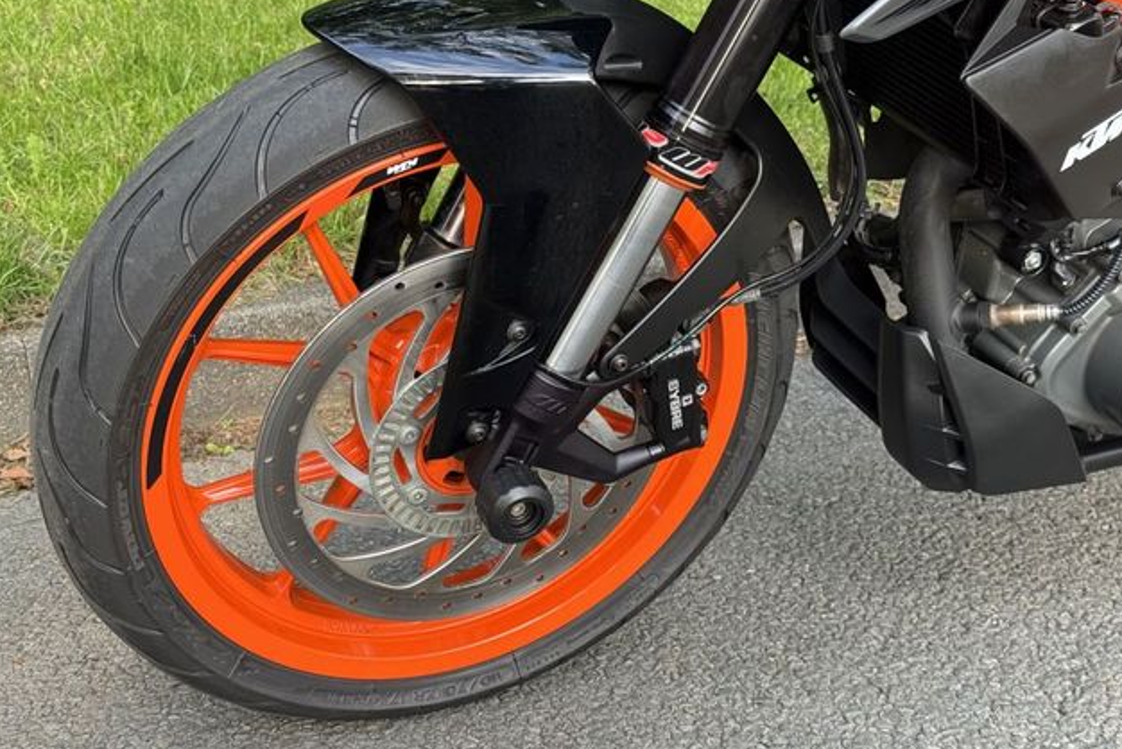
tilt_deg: -20.3
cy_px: 360
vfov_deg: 26.5
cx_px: 557
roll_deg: -0.9
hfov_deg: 38.9
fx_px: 1590
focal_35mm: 51
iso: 64
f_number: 1.78
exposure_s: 1/172
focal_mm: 6.76
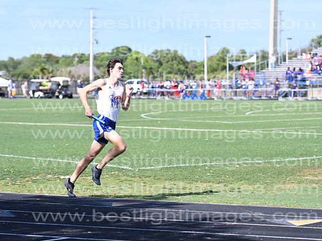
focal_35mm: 156
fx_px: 1447
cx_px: 175
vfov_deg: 9.5
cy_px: 120
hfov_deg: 12.7
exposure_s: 1/2000
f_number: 4
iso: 200
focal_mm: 95
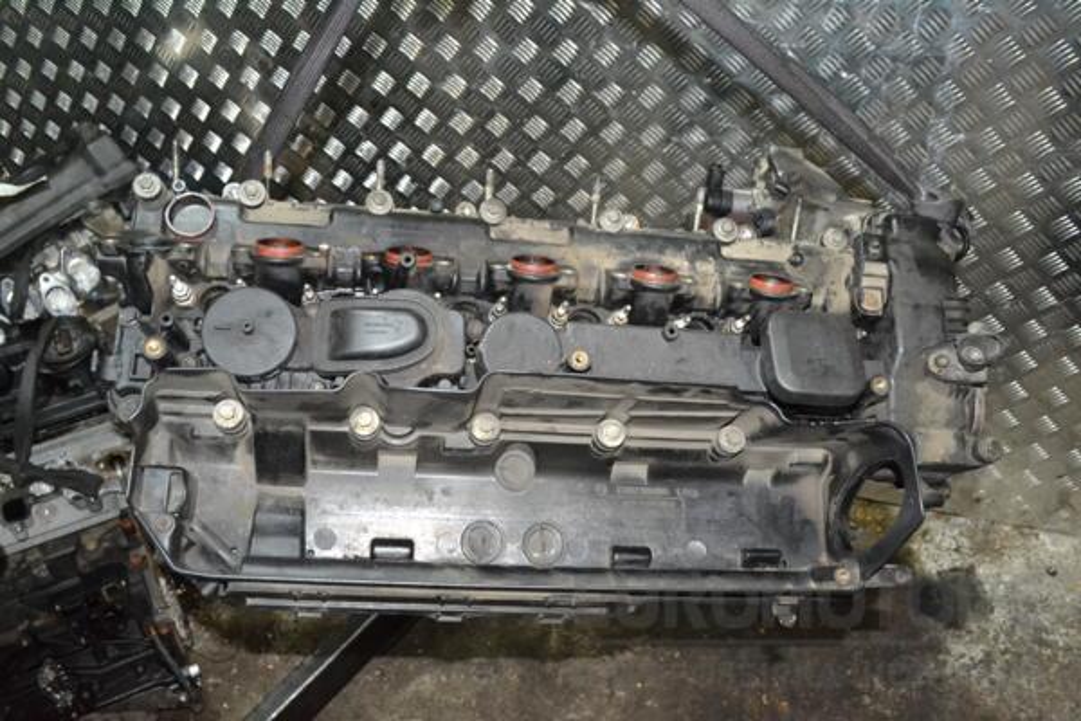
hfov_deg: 57.2
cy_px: 360
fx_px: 991
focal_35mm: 33
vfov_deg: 40.0
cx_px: 540
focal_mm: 22
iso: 3200
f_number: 7.1
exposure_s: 1/60
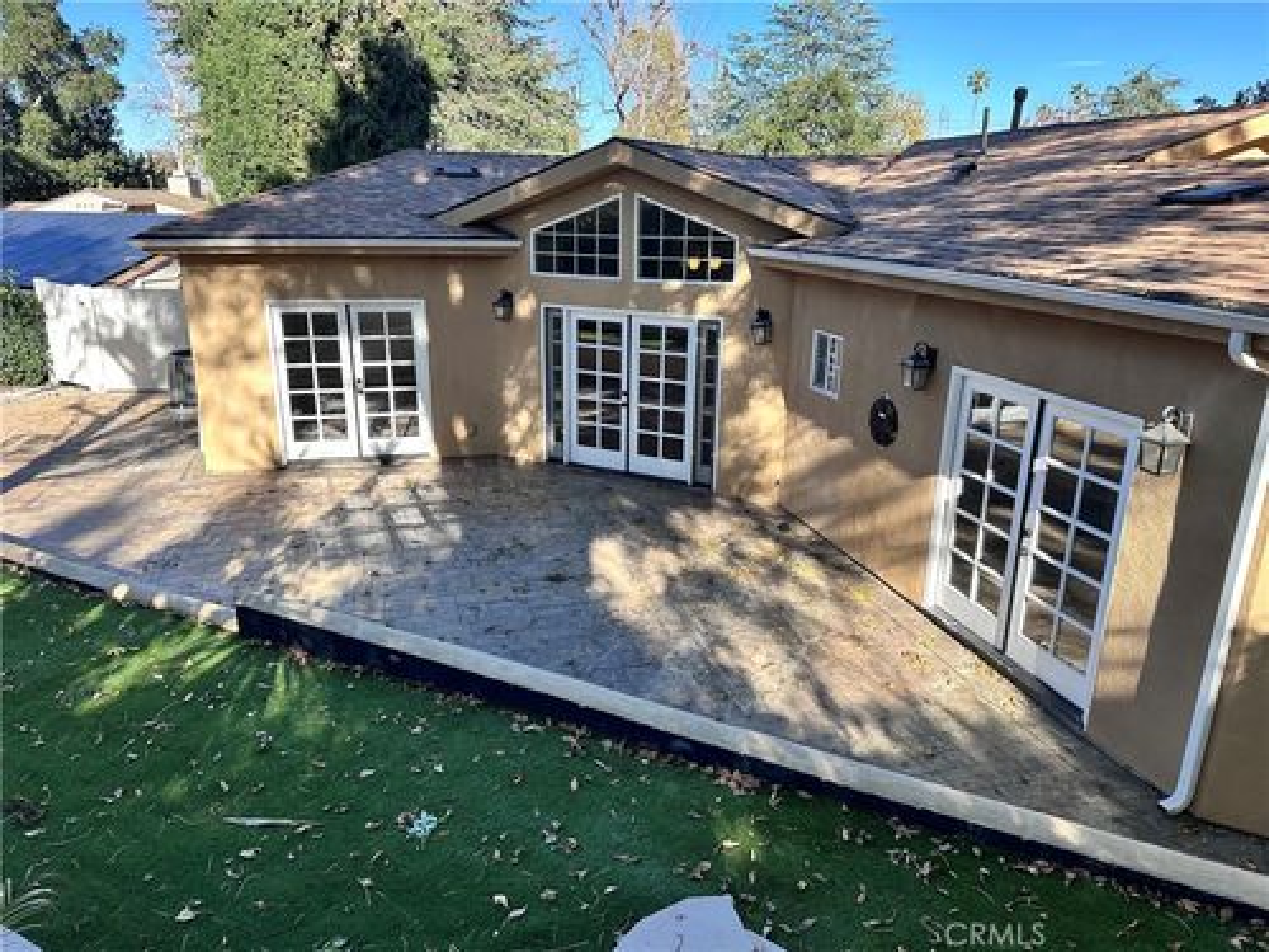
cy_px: 476
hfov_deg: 71.6
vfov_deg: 56.8
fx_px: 880
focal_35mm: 24
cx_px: 634
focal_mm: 6.86
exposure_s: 1/935
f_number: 1.78
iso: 80
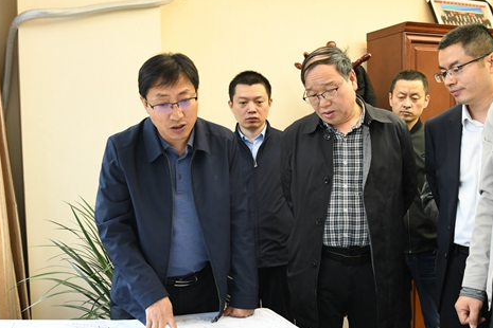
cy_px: 175
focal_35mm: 31
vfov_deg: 42.3
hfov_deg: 60.3
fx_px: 424
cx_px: 242
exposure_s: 1/80
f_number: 4.5
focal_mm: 24
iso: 1600
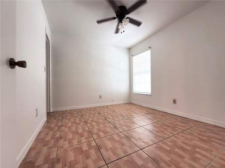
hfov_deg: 102.1
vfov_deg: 85.6
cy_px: 84
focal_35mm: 14
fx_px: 91
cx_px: 112
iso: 250
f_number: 2.2
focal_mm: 2.22
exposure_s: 1/27
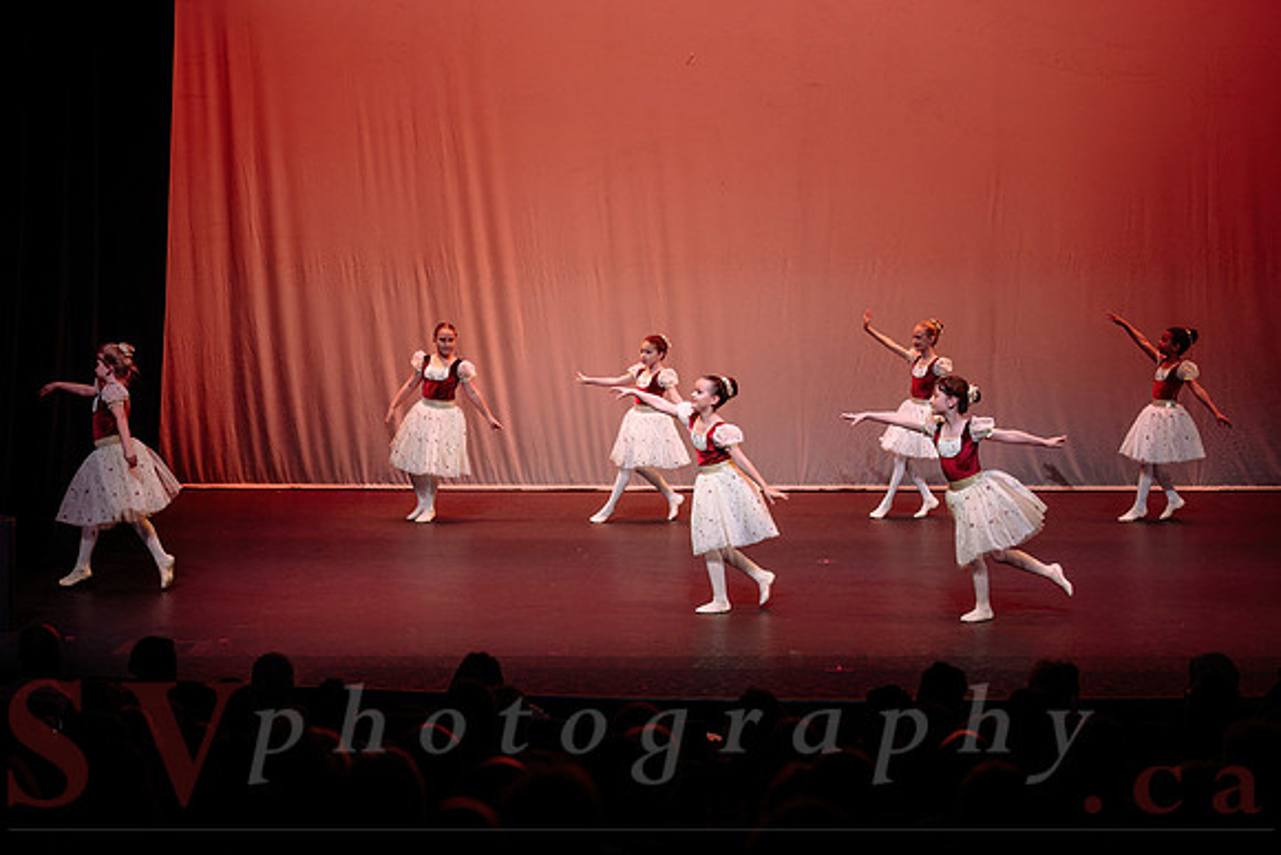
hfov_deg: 24.5
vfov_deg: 16.5
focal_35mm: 83
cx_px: 574
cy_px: 383
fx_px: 2945
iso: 1250
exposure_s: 1/500
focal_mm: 75
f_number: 2.8
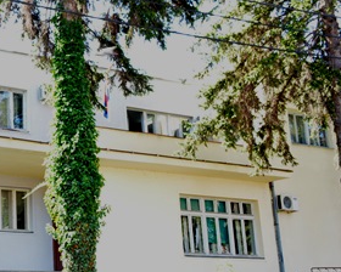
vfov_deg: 26.2
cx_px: -47
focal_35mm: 58
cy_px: 165
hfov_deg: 28.9
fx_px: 585
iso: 1000
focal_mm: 18
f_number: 6.3
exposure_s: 1/100
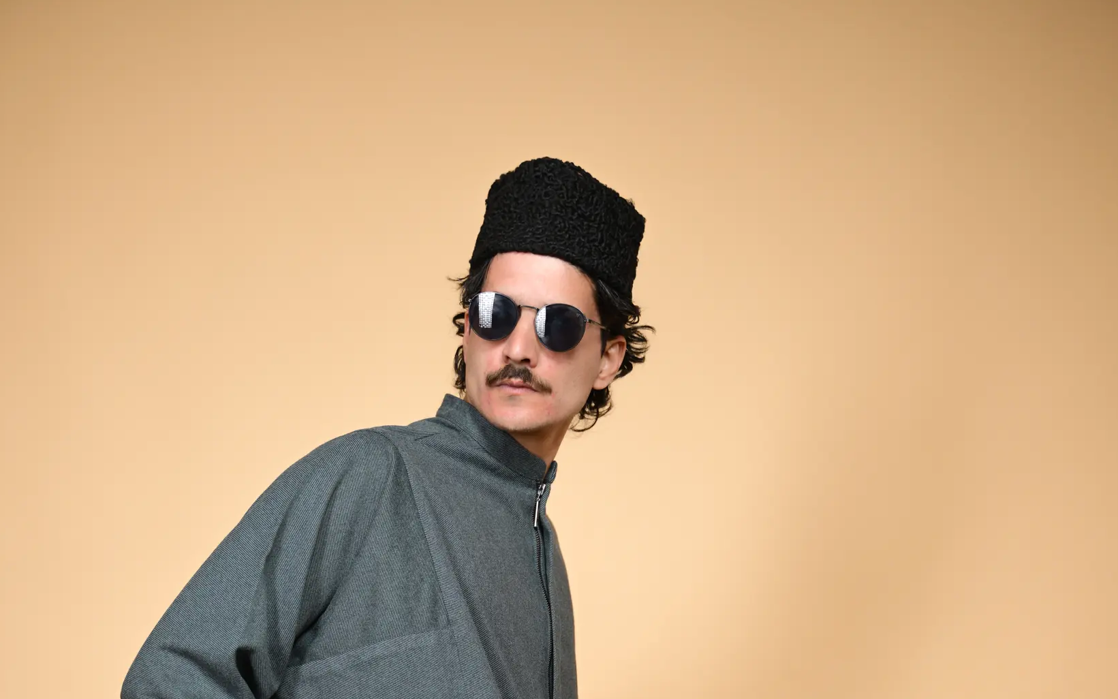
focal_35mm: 76
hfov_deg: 27.1
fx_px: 2316
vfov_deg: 16.5
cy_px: 830
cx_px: 552
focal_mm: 48
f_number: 2.8
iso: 100
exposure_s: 1/160
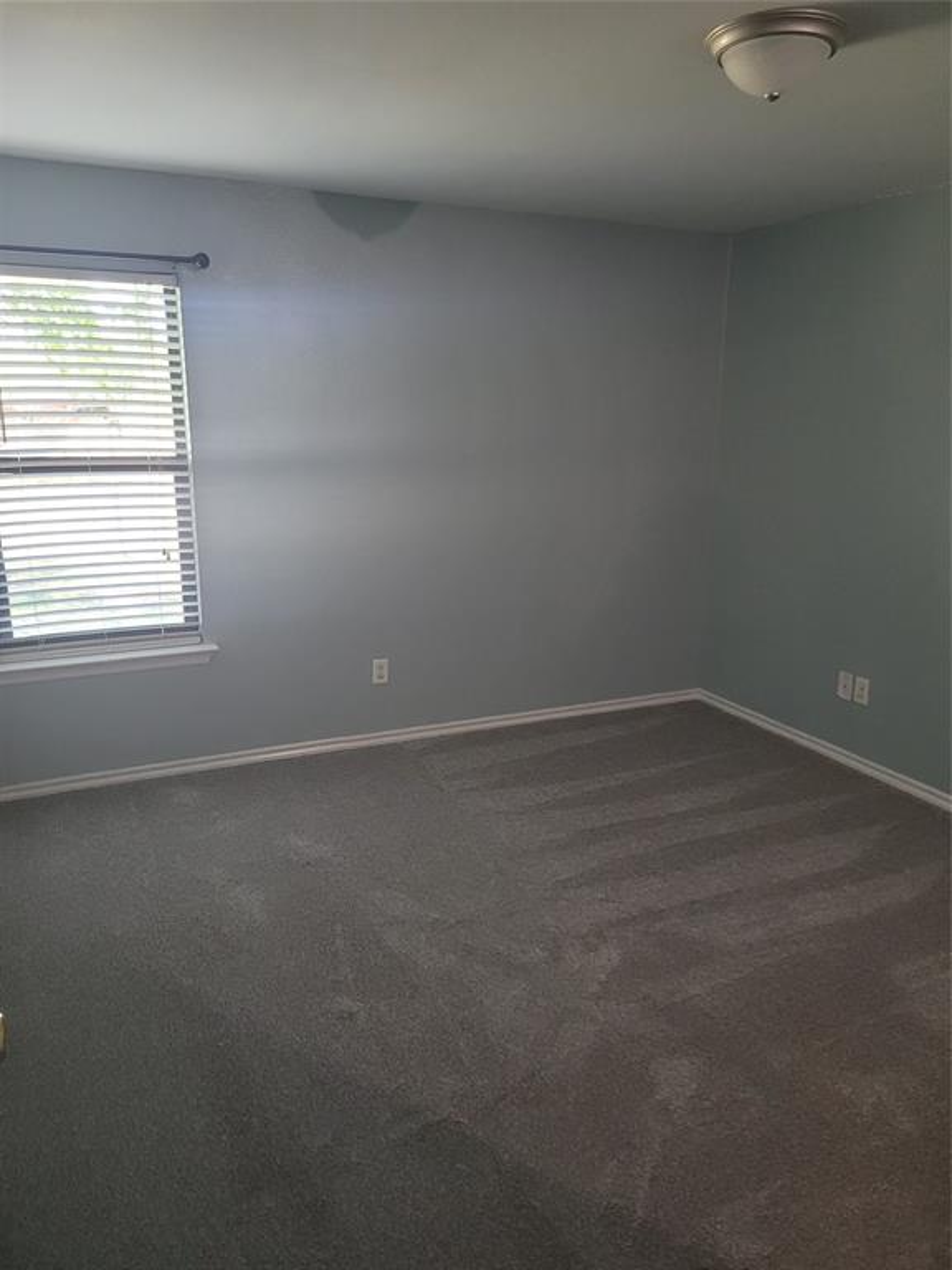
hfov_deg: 53.1
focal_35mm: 26
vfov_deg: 67.3
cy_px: 635
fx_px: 953
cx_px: 476
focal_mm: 5.4
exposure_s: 1/40
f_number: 1.8
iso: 320
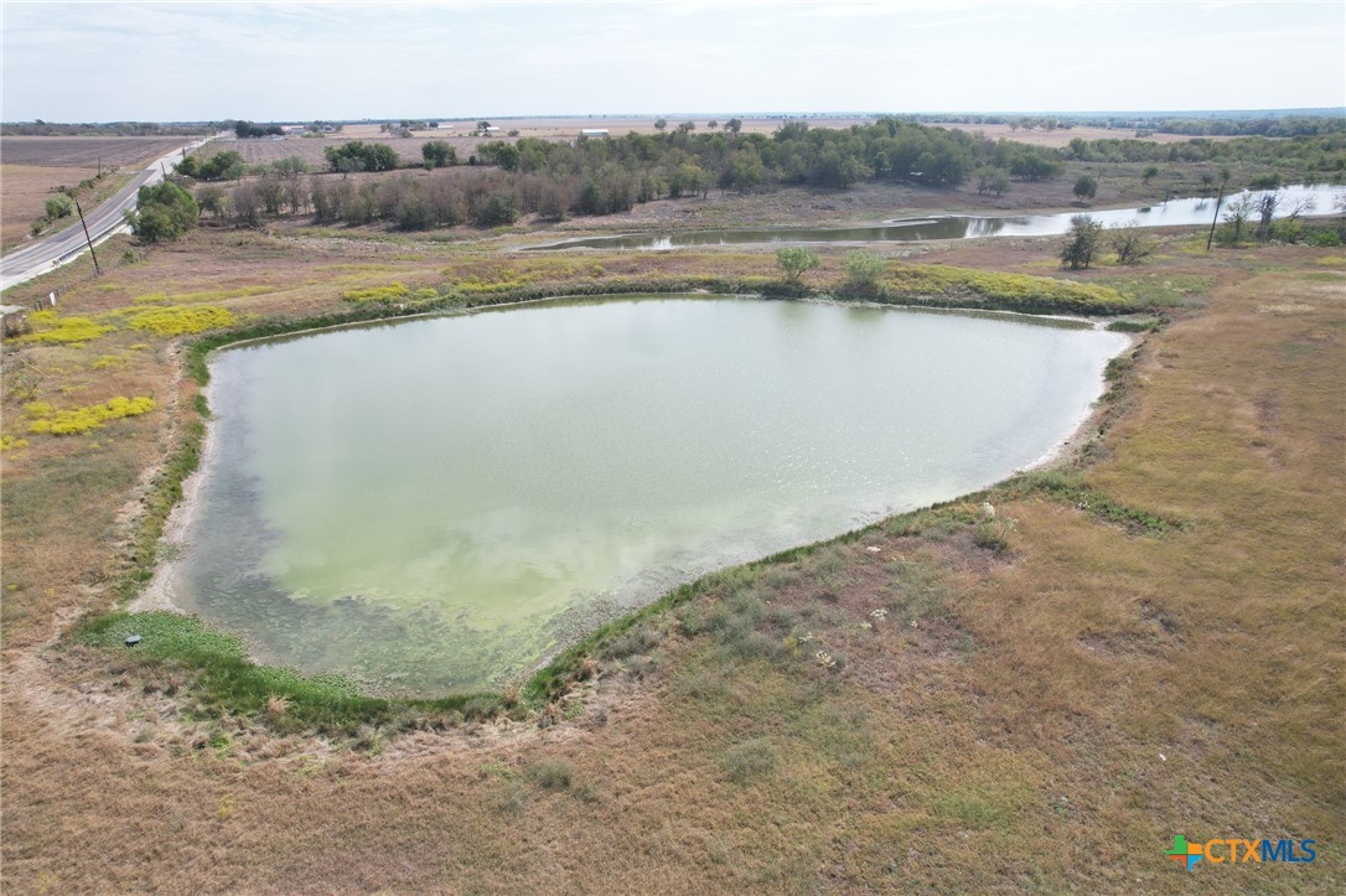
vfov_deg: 57.2
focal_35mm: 22
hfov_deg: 78.6
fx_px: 822
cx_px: 673
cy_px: 448
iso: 200
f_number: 2.8
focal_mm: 8.38
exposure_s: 1/2000
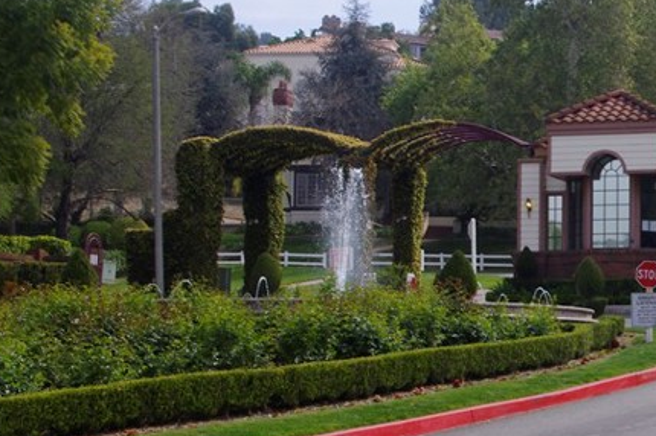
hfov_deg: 19.7
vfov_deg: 13.7
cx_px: 685
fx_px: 1821
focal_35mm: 100
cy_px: 264
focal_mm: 28.13
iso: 200
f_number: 11
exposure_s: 1/125
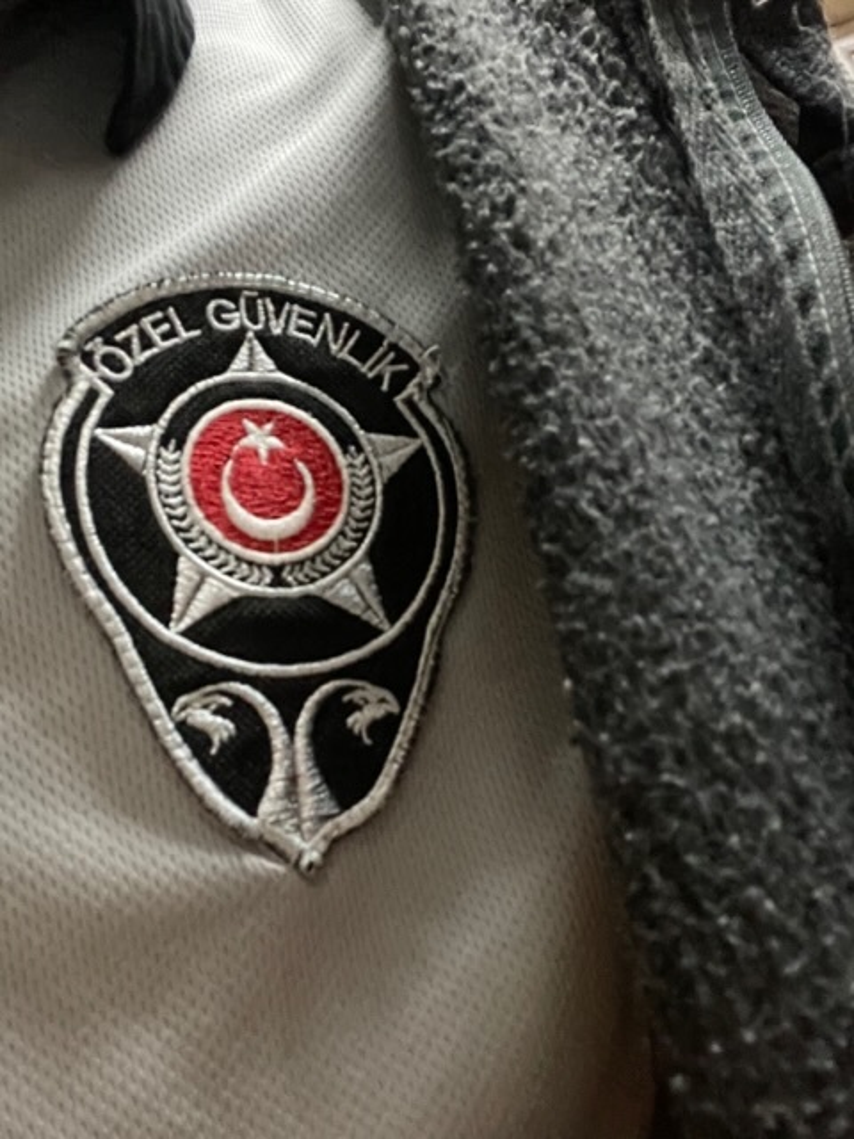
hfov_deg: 46.8
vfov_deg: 60.0
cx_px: 427
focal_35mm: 30
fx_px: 987
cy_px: 570
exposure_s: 1/17
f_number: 2.2
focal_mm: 2.71
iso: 1000
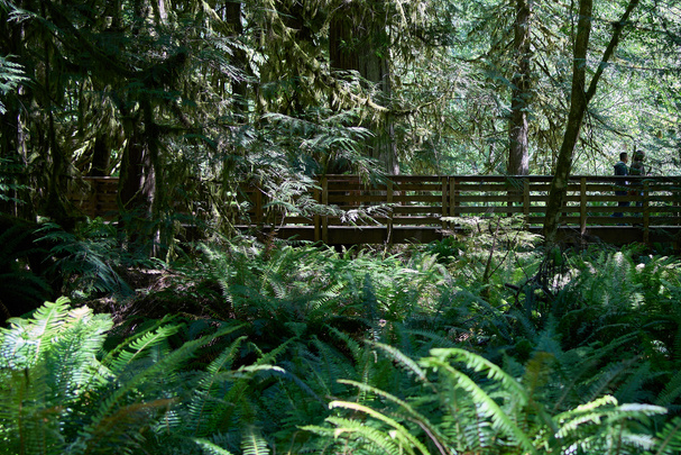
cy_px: 217
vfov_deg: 23.0
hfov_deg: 32.9
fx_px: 1116
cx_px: 547
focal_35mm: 59
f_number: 2.5
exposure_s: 1/125
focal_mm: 35
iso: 160
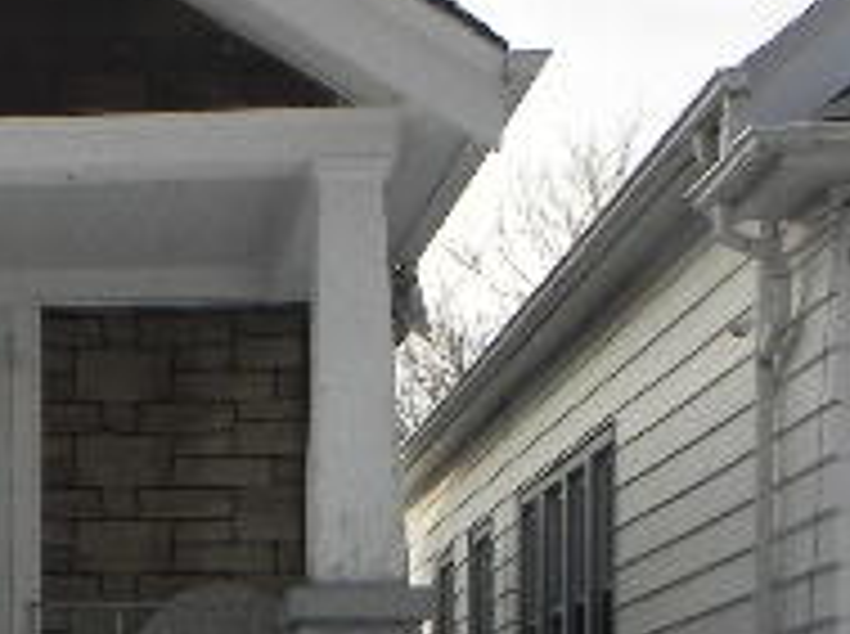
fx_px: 2745
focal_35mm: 112
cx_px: -436
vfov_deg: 13.0
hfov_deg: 16.1
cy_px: 683
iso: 160
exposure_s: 1/196
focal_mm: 5.9
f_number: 5.6
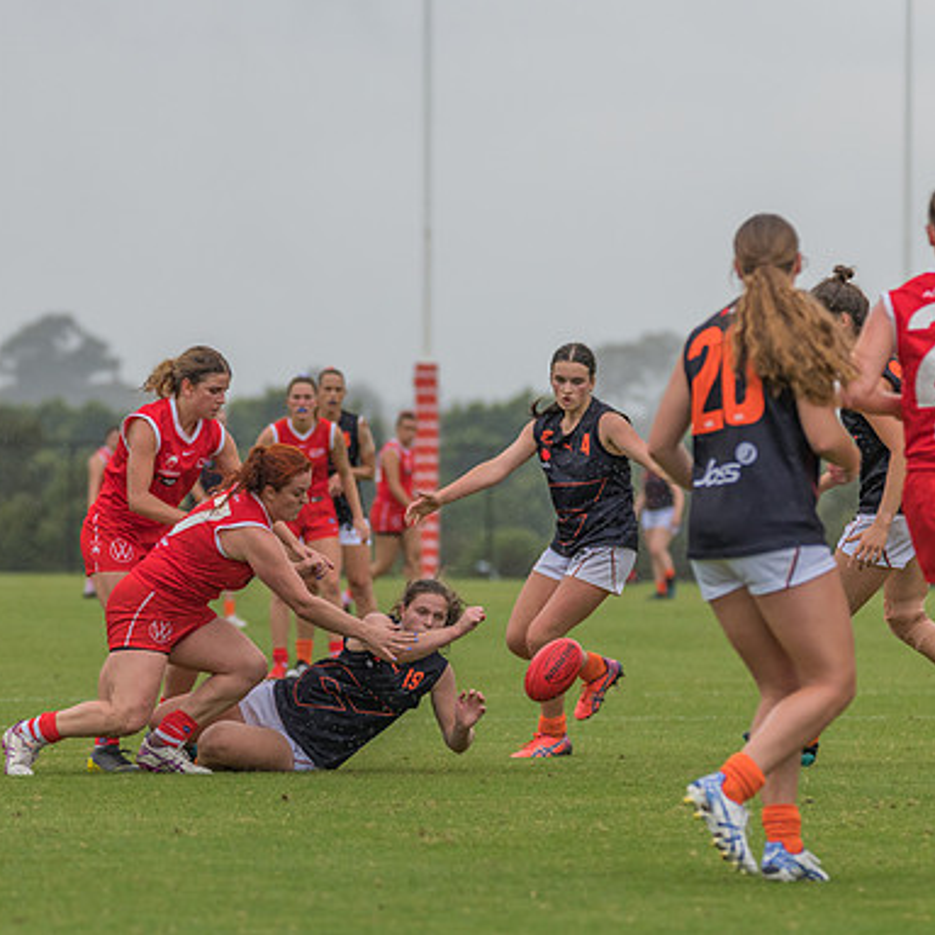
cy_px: 556
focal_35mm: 397
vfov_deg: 4.4
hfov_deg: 4.4
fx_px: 12132
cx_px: 360
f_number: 5.6
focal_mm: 260
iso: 560
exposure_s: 1/1250
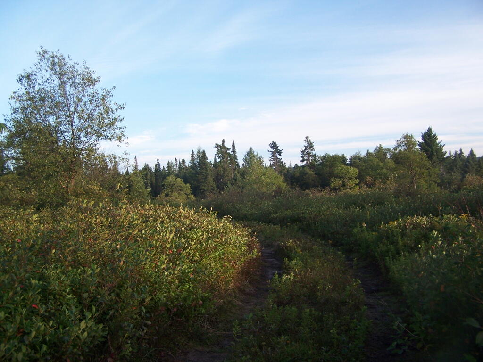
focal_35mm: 38
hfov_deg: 49.0
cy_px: 181
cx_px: 242
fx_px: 530
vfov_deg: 37.7
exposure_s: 1/400
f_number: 2.8
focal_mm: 6.3
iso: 100
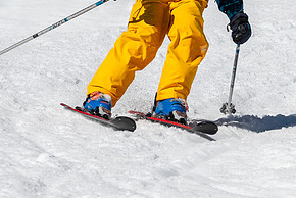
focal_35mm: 1685
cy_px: 52
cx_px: 270
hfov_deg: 1.2
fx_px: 13868
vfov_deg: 0.8
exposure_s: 1/2000
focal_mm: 400
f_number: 8
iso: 200
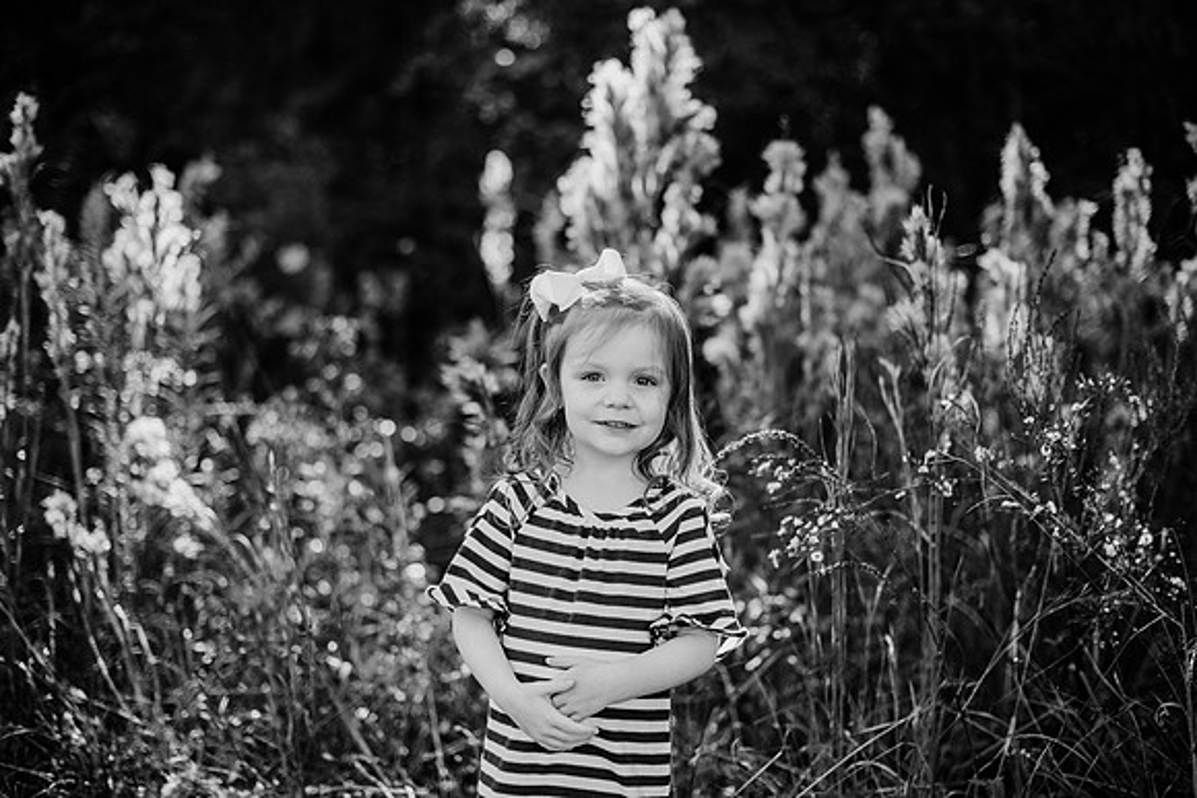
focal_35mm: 50
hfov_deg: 39.6
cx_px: 598
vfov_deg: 27.0
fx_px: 1663
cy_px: 399
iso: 200
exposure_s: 1/1000
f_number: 2
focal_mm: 50
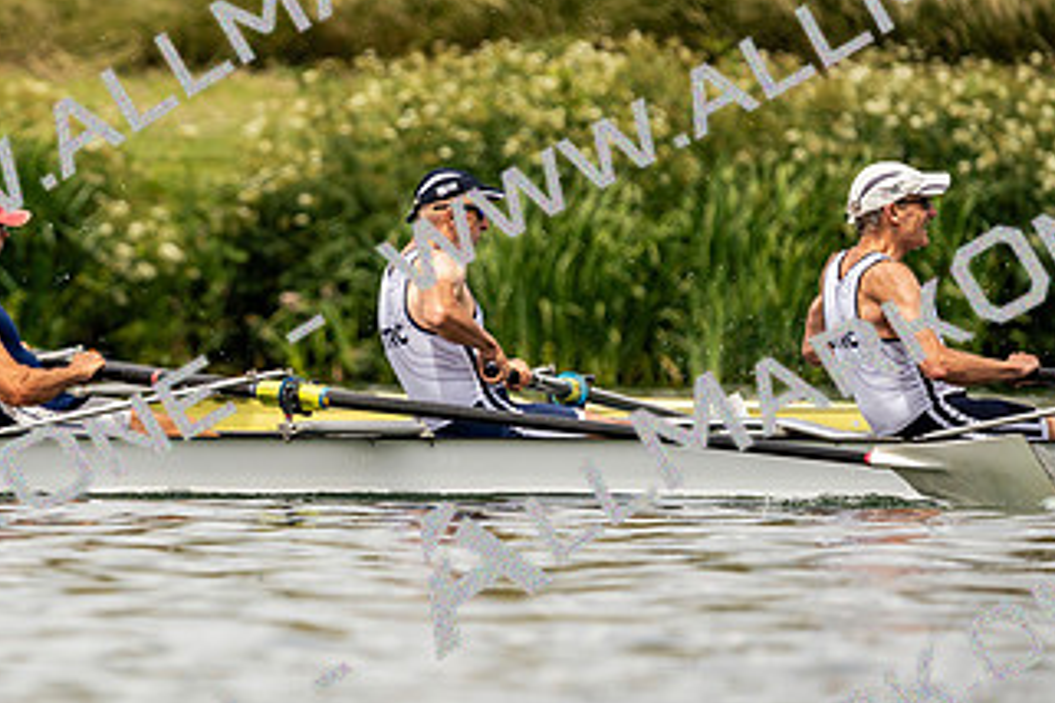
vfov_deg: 1.8
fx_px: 22329
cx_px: 138
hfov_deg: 2.7
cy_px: 347
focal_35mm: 762
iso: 200
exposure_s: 1/2000
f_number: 6.3
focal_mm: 422
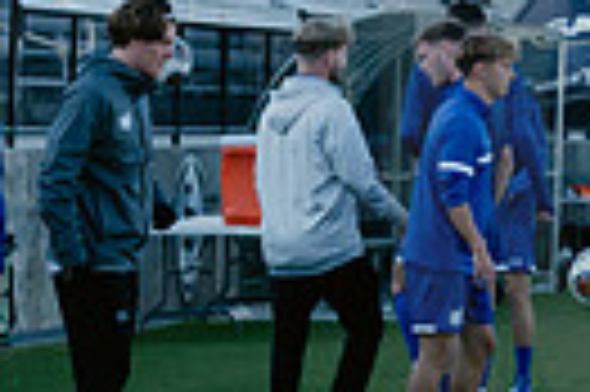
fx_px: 6253
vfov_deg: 3.6
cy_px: 92
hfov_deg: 5.3
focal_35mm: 382
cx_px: 1180
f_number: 6.3
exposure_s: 1/1000
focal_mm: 86
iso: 1250
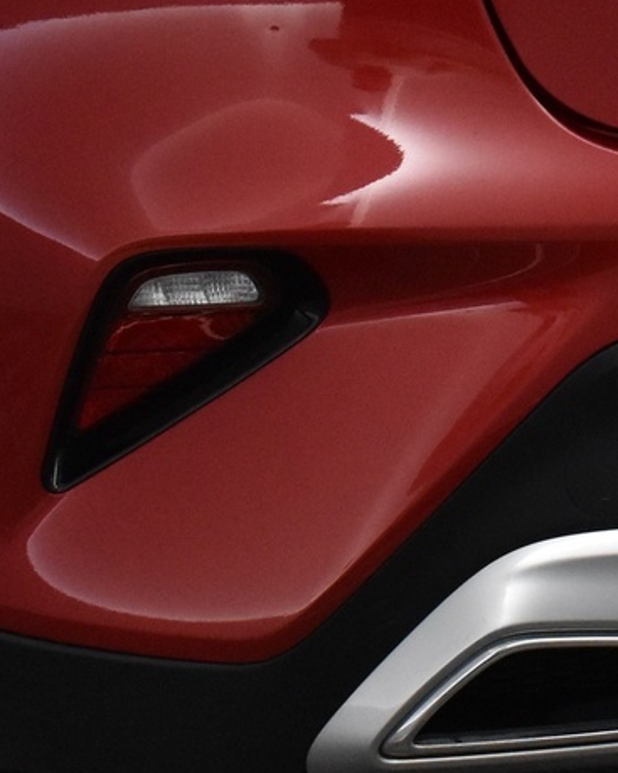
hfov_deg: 10.2
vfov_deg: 12.9
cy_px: 109
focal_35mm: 149
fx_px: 3408
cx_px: 700
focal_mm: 30
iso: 3200
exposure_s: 1/160
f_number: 6.3
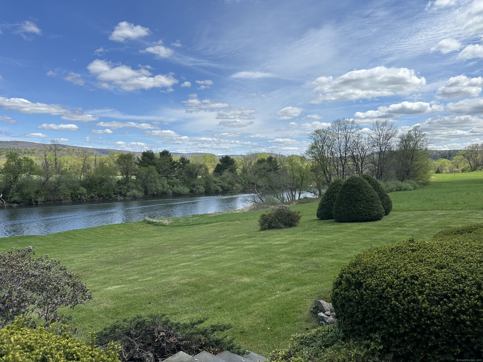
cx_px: 242
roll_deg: -1.4
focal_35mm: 24
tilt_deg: -1.0
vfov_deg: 56.8
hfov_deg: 71.6
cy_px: 181
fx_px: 335
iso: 80
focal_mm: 6.86
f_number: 1.78
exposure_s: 1/4762
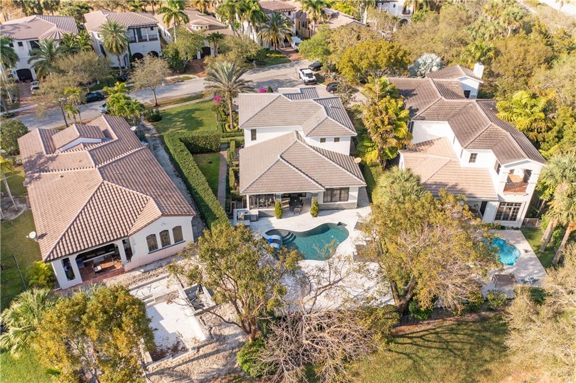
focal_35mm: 28
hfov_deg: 65.5
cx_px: 288
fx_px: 448
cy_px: 192
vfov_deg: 46.3
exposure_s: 1/800
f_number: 3.5
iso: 100
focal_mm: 10.26
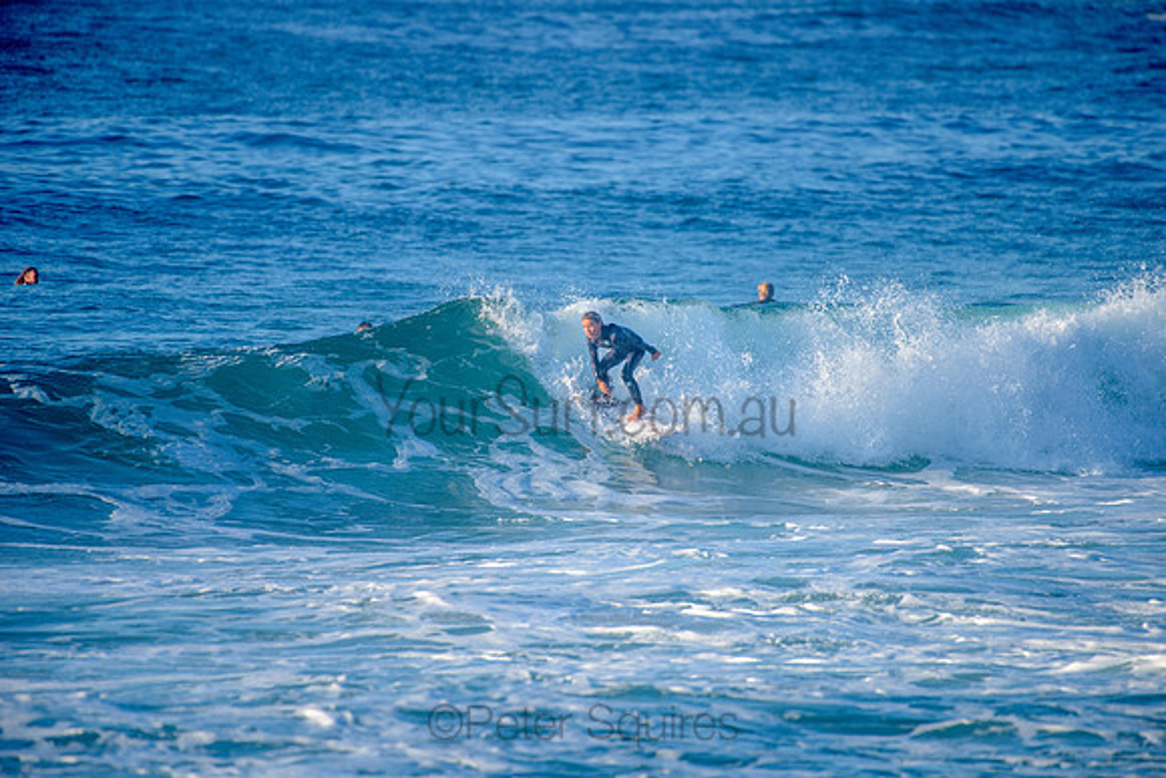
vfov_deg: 2.8
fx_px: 16197
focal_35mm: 500
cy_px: 389
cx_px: 583
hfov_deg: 4.1
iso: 400
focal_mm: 500
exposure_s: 1/2000
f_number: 5.6
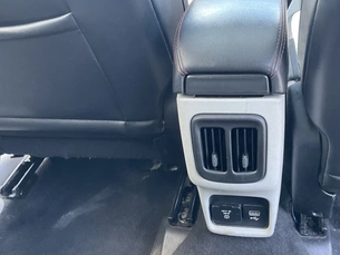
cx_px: 203
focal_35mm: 38
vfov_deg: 37.7
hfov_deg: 48.7
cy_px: 121
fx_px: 373
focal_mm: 3
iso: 200
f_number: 1.8
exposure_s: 1/60
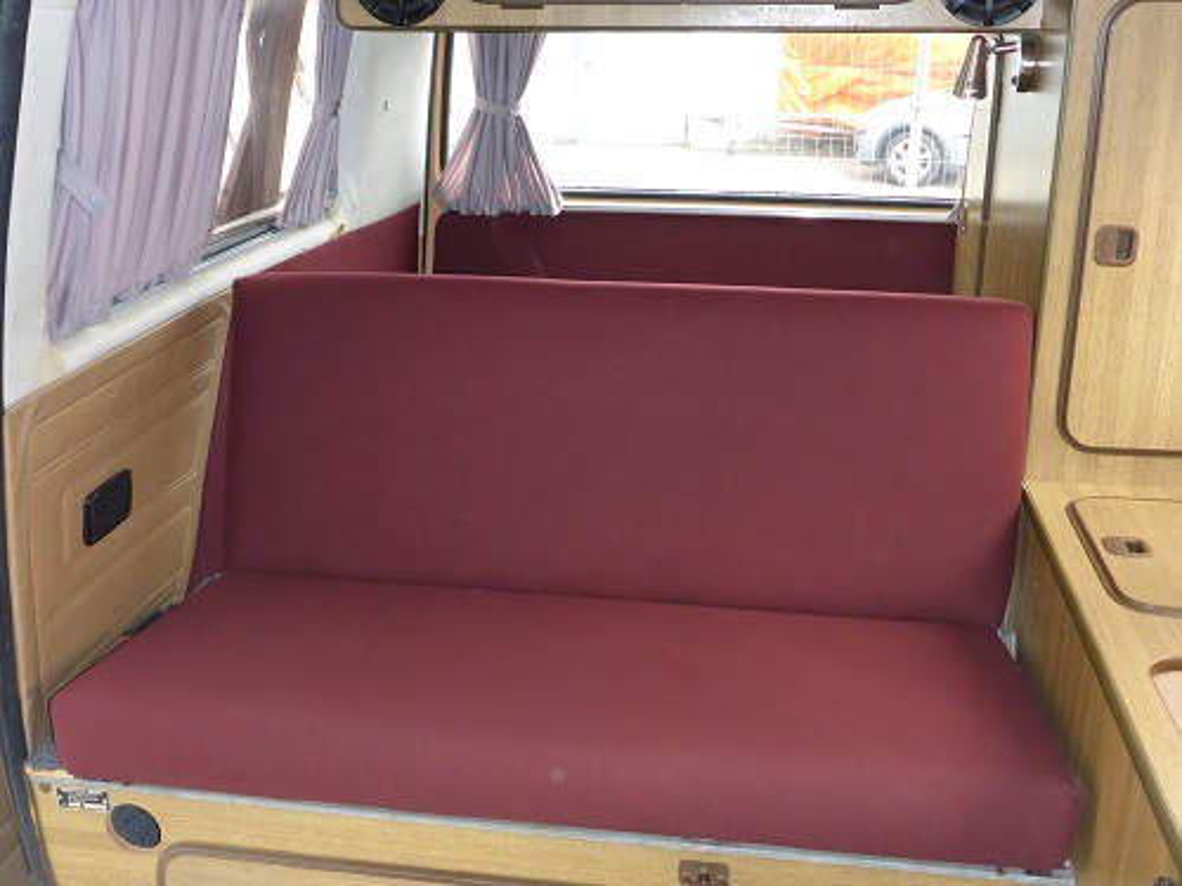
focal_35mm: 37
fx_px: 1263
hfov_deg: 50.1
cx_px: 591
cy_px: 443
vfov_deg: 38.7
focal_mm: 6.4
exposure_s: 1/60
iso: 800
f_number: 3.9
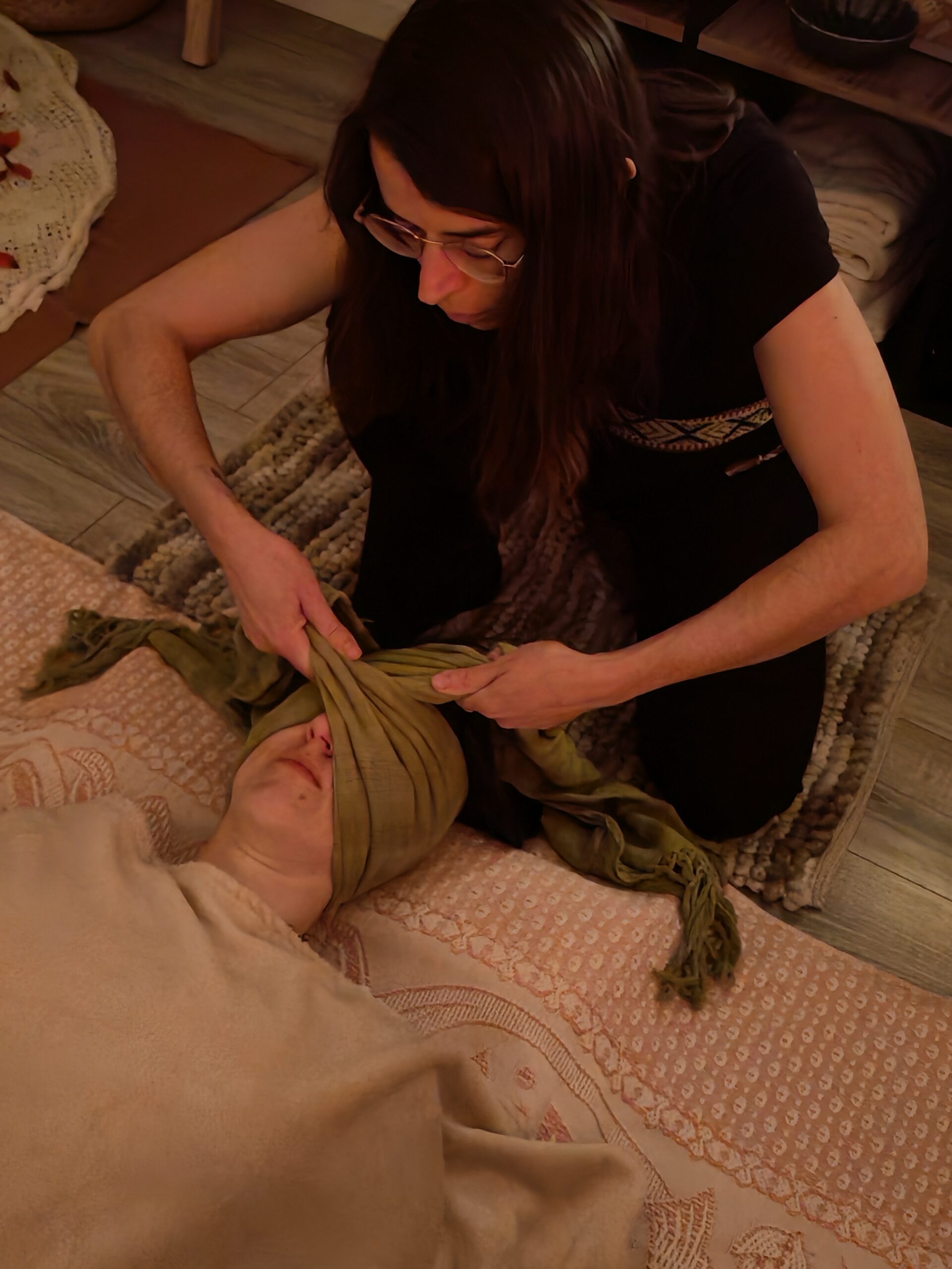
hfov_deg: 30.3
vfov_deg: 39.7
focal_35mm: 48
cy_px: 634
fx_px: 1760
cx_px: 476
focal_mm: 5.52
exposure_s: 1/17
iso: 5000
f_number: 1.95
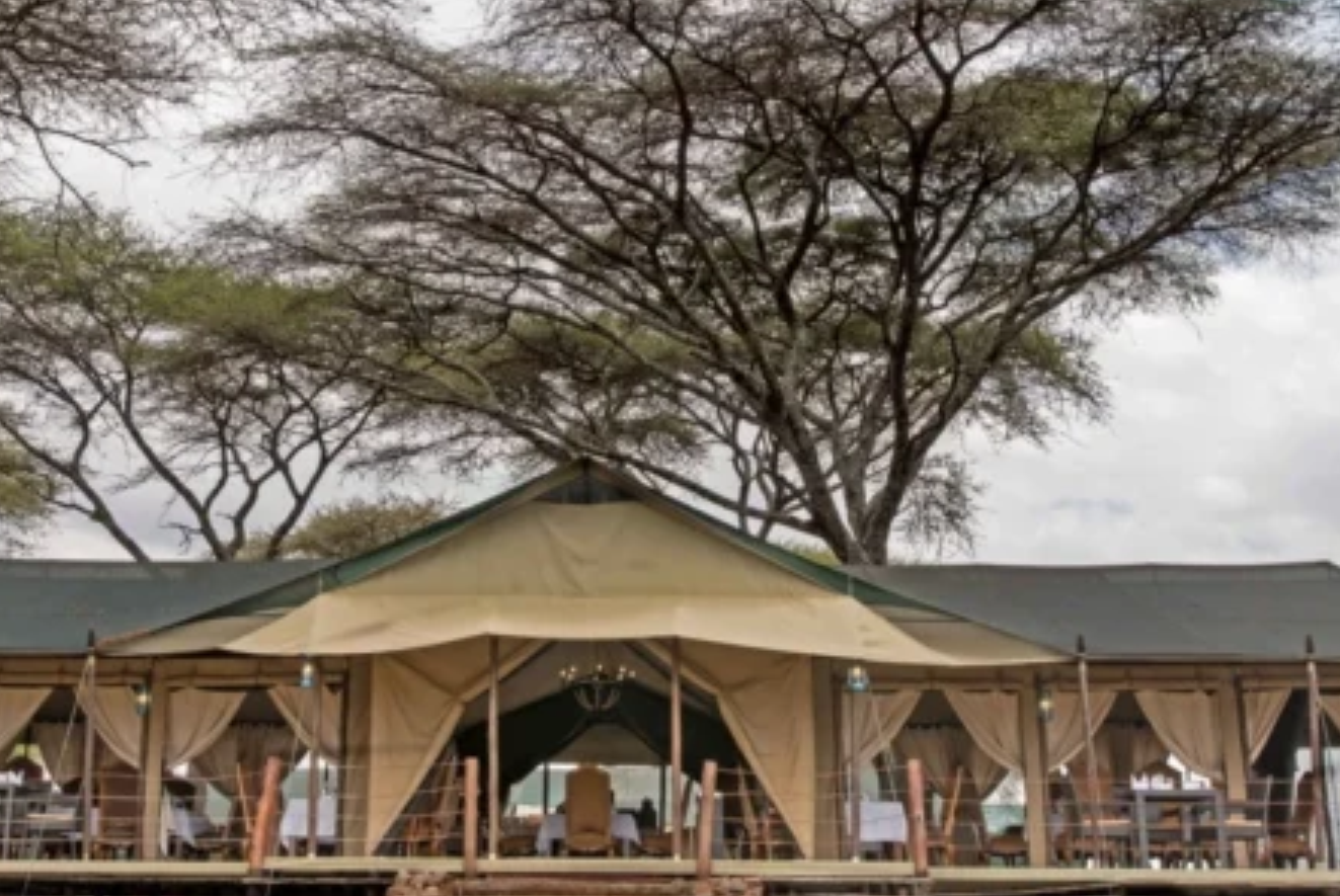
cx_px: 623
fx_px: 1751
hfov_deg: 41.9
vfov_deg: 28.7
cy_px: 451
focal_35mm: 47
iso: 200
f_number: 9
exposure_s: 1/30
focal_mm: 27
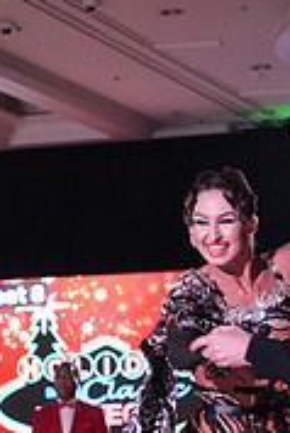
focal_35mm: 179
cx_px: 320
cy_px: 533
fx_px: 2159
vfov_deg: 11.2
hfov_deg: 7.6
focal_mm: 55
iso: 6400
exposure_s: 1/320
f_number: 5
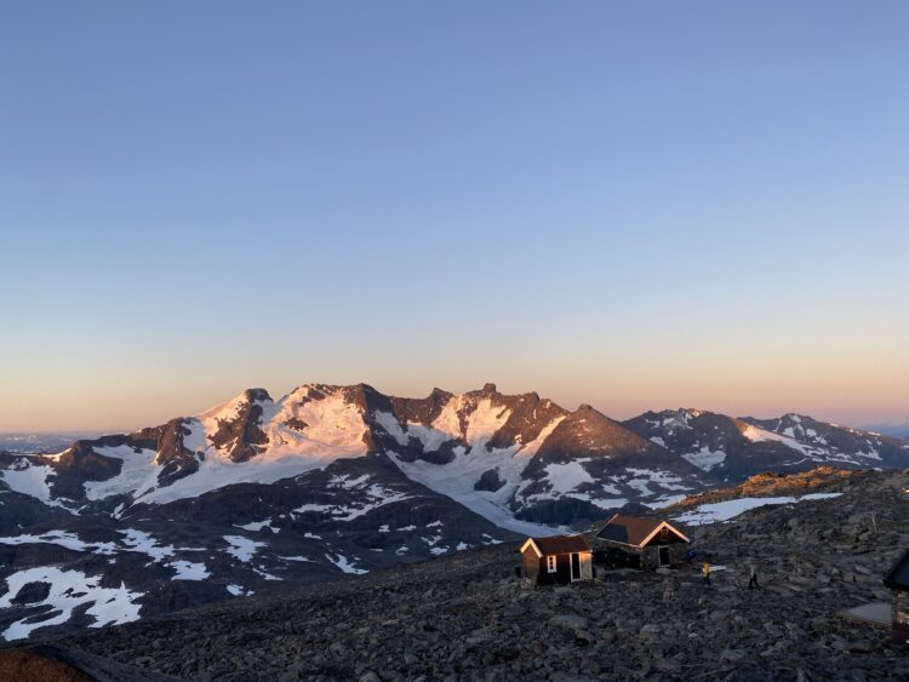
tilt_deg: +6.1
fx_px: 683
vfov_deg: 53.1
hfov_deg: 67.3
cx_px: 454
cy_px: 341
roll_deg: +0.3
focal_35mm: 26
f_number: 1.8
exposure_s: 1/361
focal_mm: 4.25
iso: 32
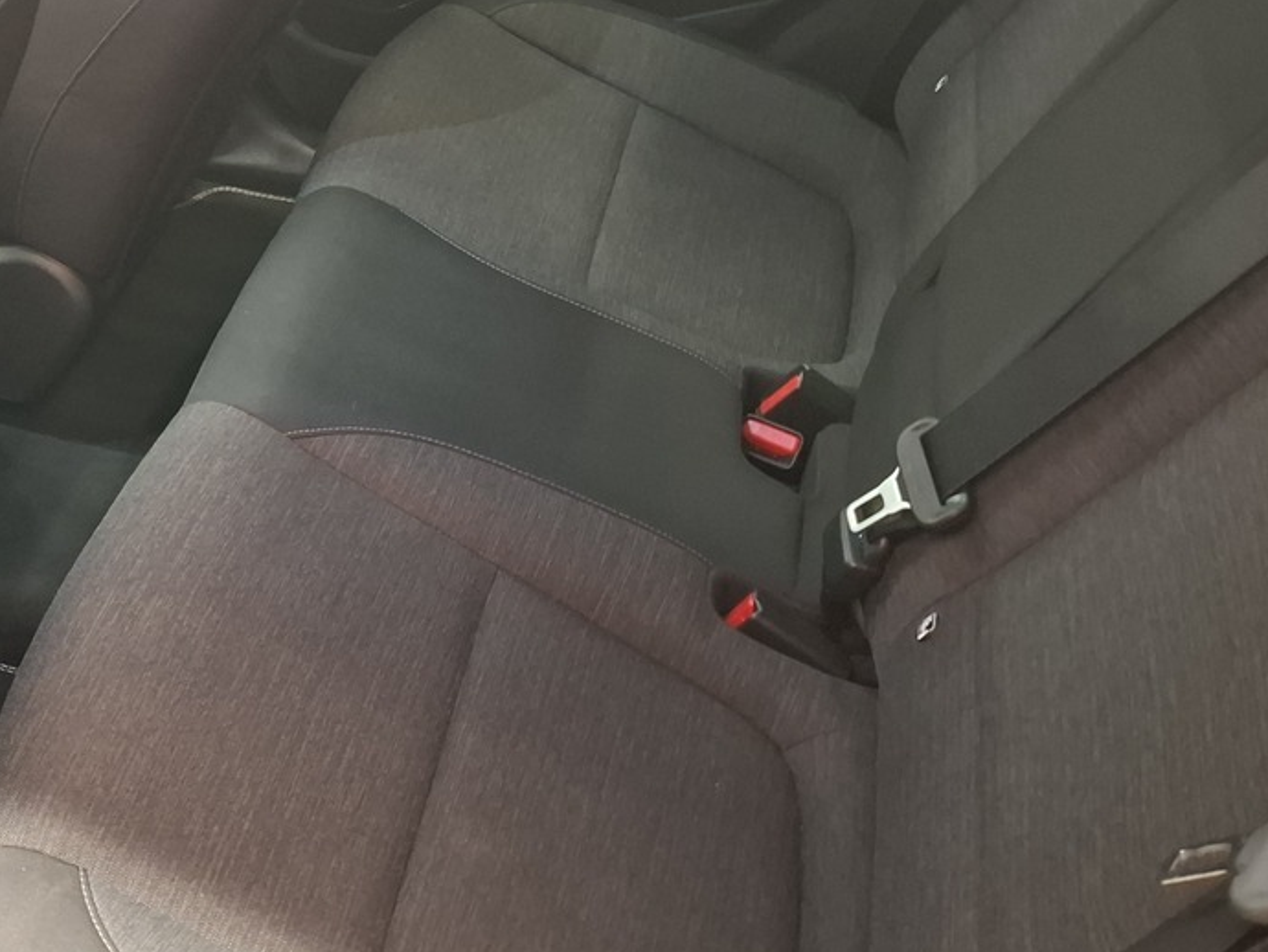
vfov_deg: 30.1
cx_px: 186
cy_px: 334
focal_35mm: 48
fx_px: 1759
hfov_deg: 37.6
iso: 800
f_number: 1.8
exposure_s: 1/25
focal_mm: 5.54
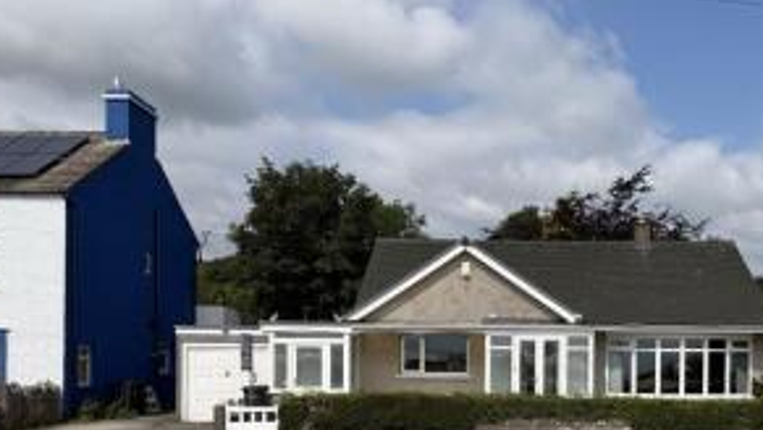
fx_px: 769
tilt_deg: -1.1
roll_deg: +0.3
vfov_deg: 30.1
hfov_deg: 51.6
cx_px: 518
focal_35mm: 38
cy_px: 374
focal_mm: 6.76
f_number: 1.78
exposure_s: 1/8130
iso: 80
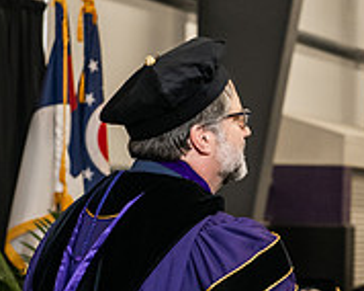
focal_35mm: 214
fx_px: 2303
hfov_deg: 9.0
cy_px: 198
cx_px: 378
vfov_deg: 7.2
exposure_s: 1/200
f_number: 5
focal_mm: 70
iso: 2500
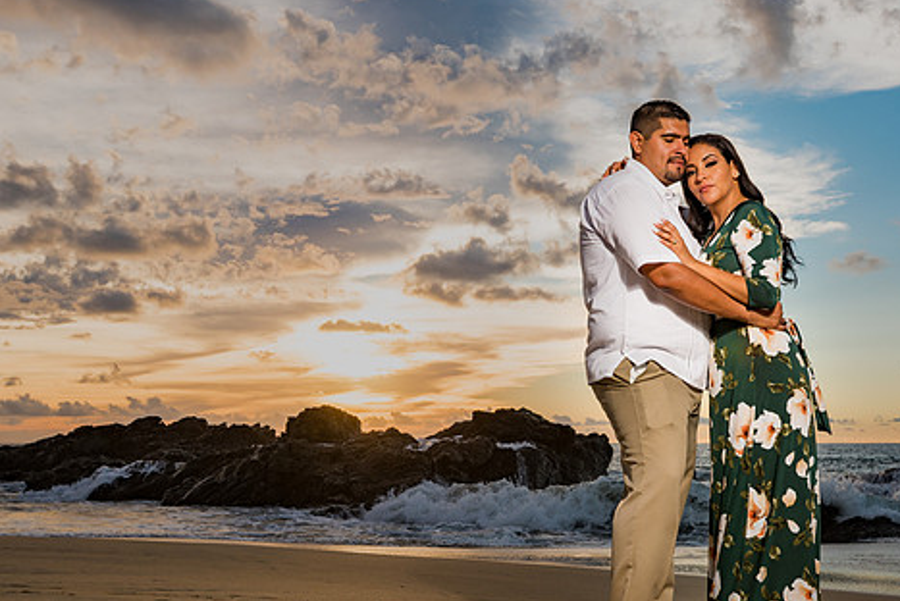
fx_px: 1201
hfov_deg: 40.9
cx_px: 529
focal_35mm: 48
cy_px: 360
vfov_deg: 28.1
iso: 100
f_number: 5.6
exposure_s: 1/200
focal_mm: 35
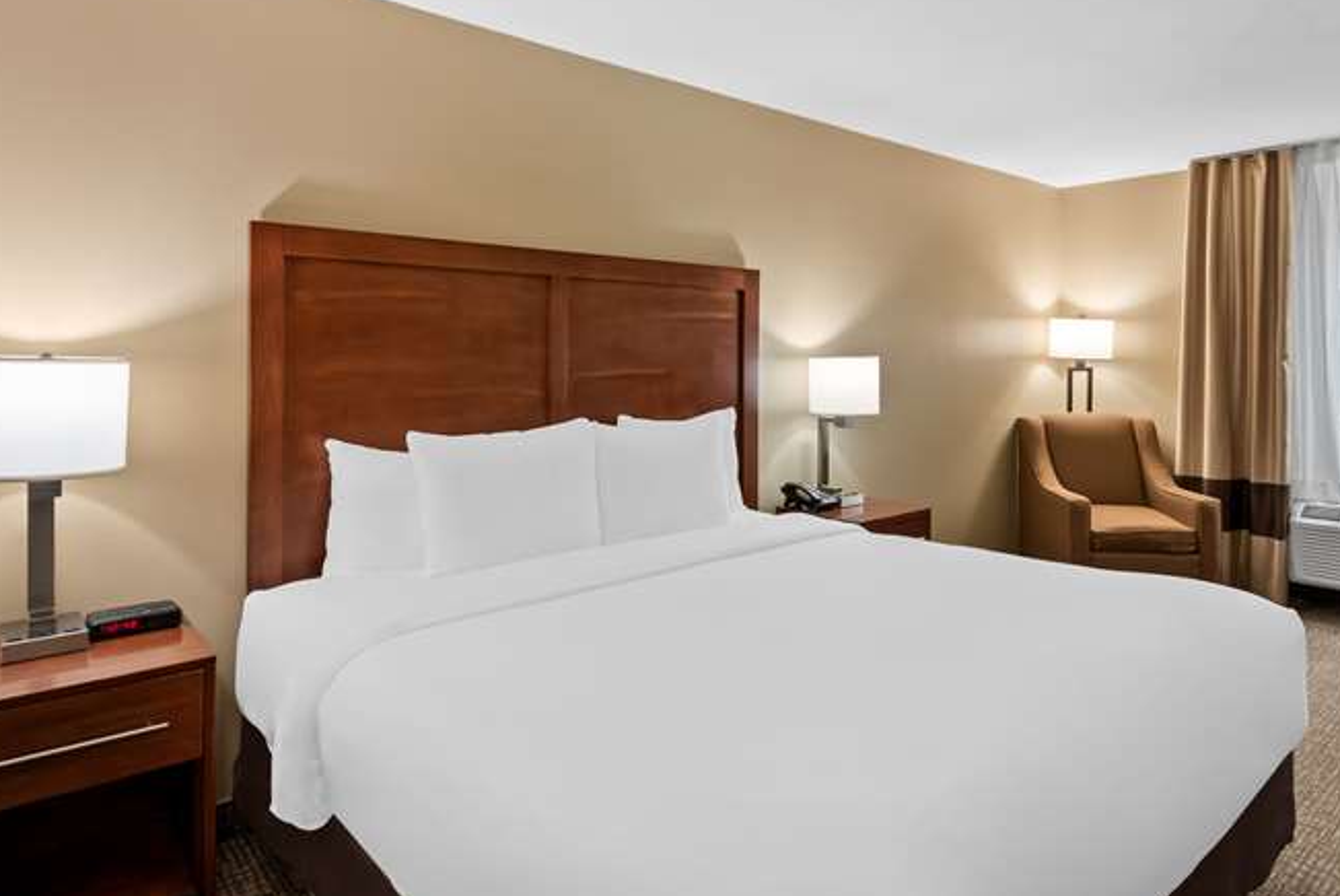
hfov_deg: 78.5
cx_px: 709
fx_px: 819
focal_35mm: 22
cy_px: 376
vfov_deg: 57.0
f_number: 7.1
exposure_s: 1/3
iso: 400
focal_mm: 14
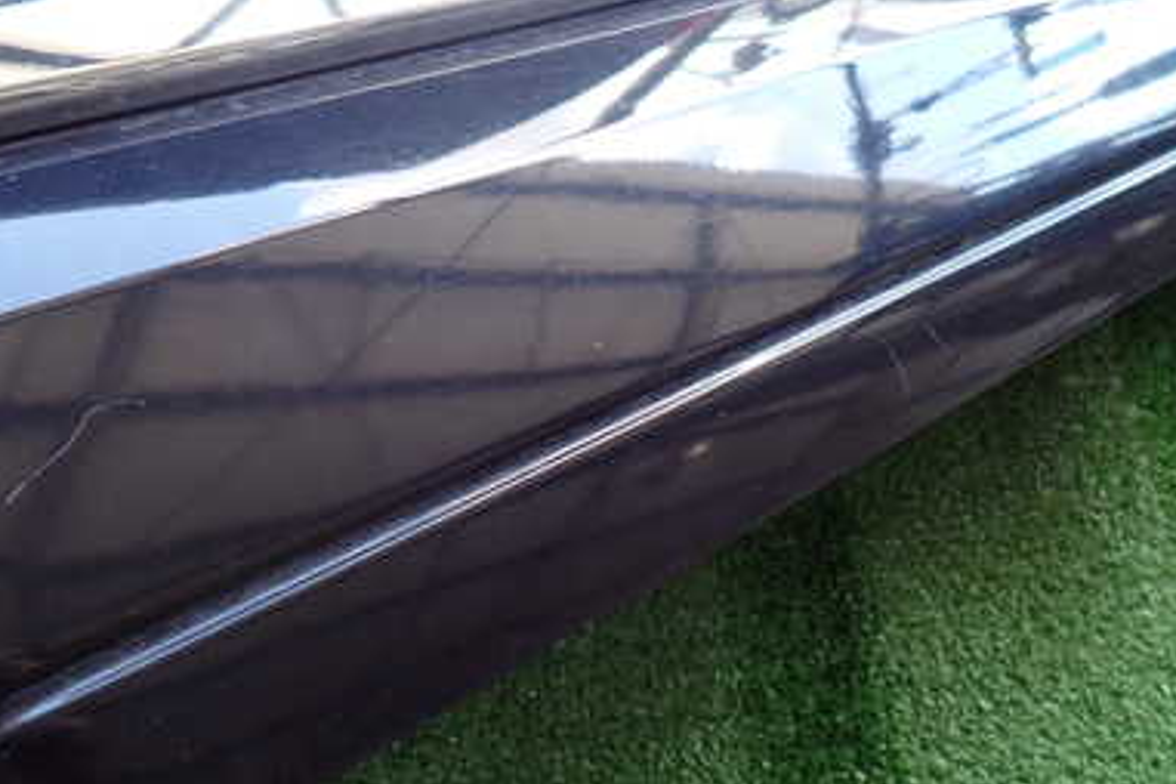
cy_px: 272
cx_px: 553
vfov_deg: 32.4
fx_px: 1339
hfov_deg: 47.4
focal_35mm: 41
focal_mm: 4.5
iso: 100
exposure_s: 1/100
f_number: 2
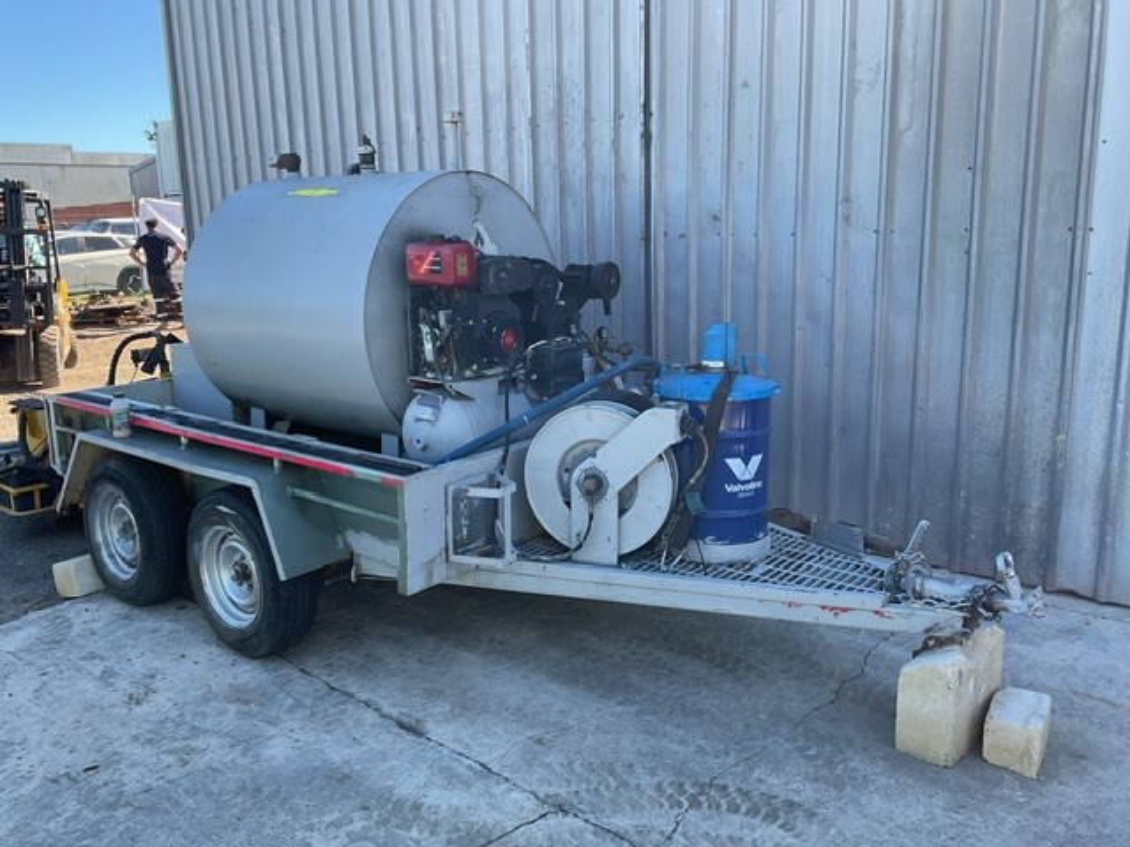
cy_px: 424
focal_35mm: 29
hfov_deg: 61.7
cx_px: 565
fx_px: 947
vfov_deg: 48.2
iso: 16
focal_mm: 3
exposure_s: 1/305
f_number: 1.8
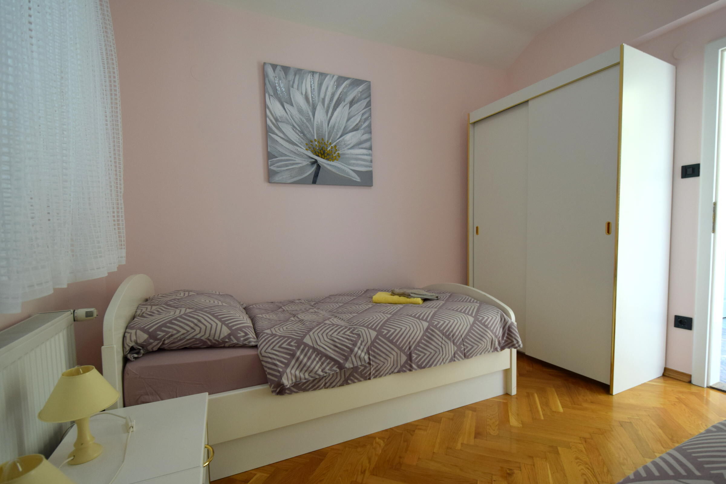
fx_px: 302
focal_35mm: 15
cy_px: 242
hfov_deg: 100.4
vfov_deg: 77.3
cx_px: 363
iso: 560
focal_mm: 10
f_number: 4
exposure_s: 1/60
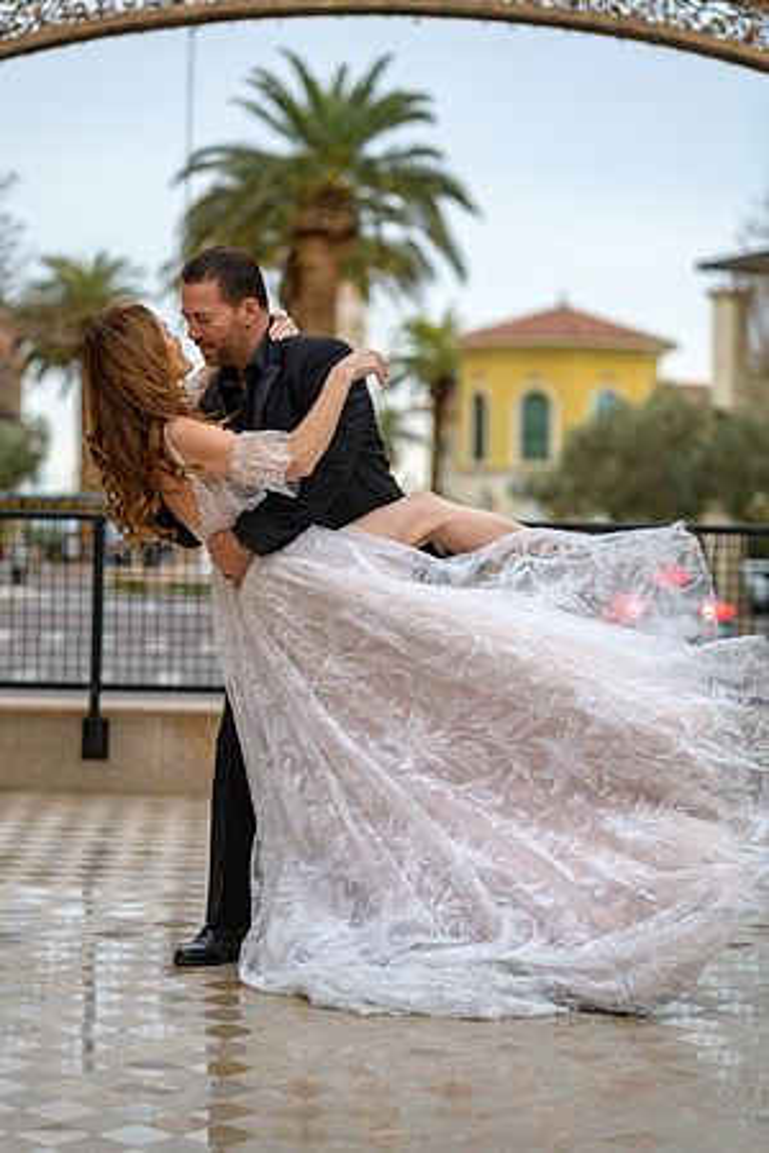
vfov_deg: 20.0
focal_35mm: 102
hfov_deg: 13.4
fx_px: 3268
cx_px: 384
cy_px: 576
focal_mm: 102
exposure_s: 1/640
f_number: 2.8
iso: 180
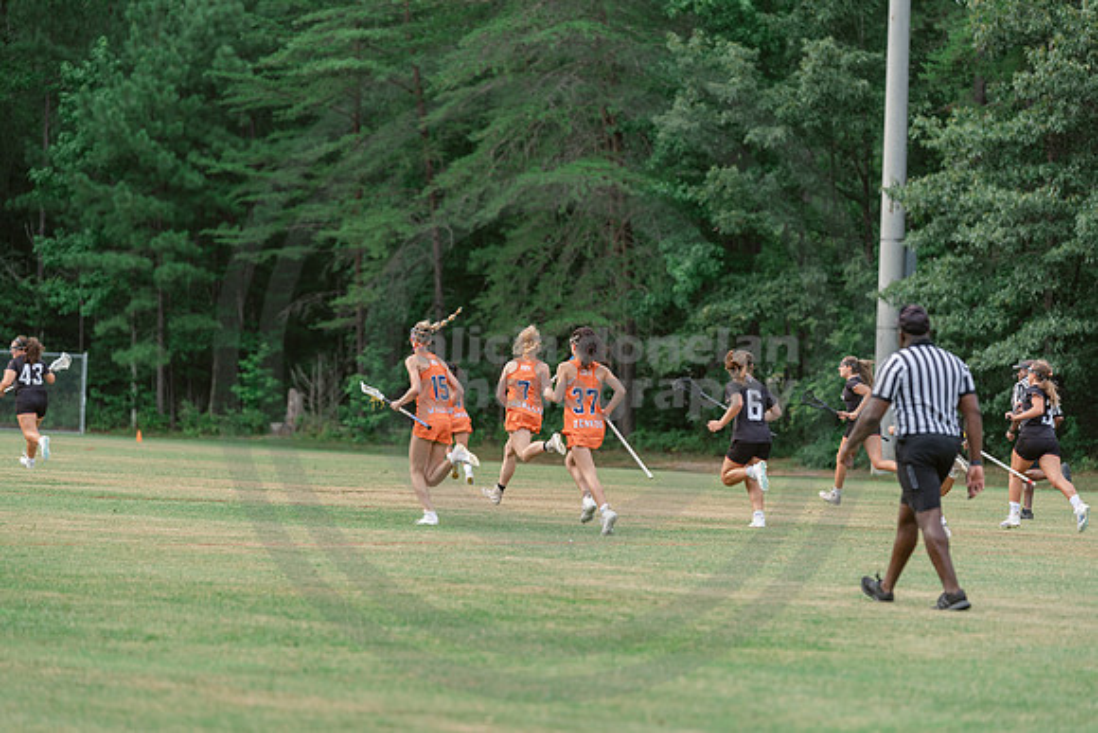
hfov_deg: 11.7
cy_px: 366
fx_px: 5338
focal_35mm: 175
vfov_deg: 7.9
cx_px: 549
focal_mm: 175
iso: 250
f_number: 3.2
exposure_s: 1/640
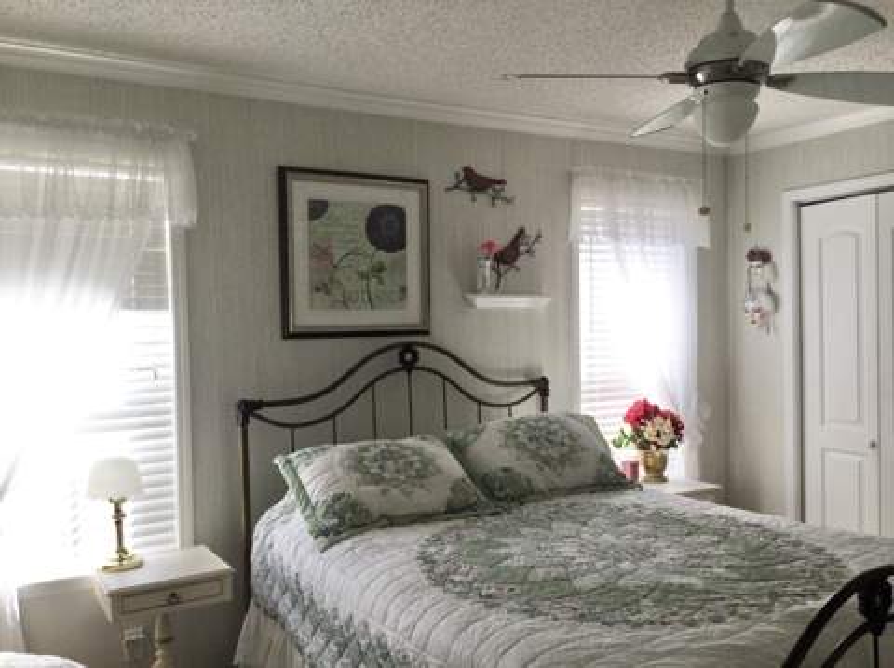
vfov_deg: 45.4
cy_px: 334
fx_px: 800
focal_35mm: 31
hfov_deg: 58.4
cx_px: 447
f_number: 2.4
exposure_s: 1/120
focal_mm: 3.3
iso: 32
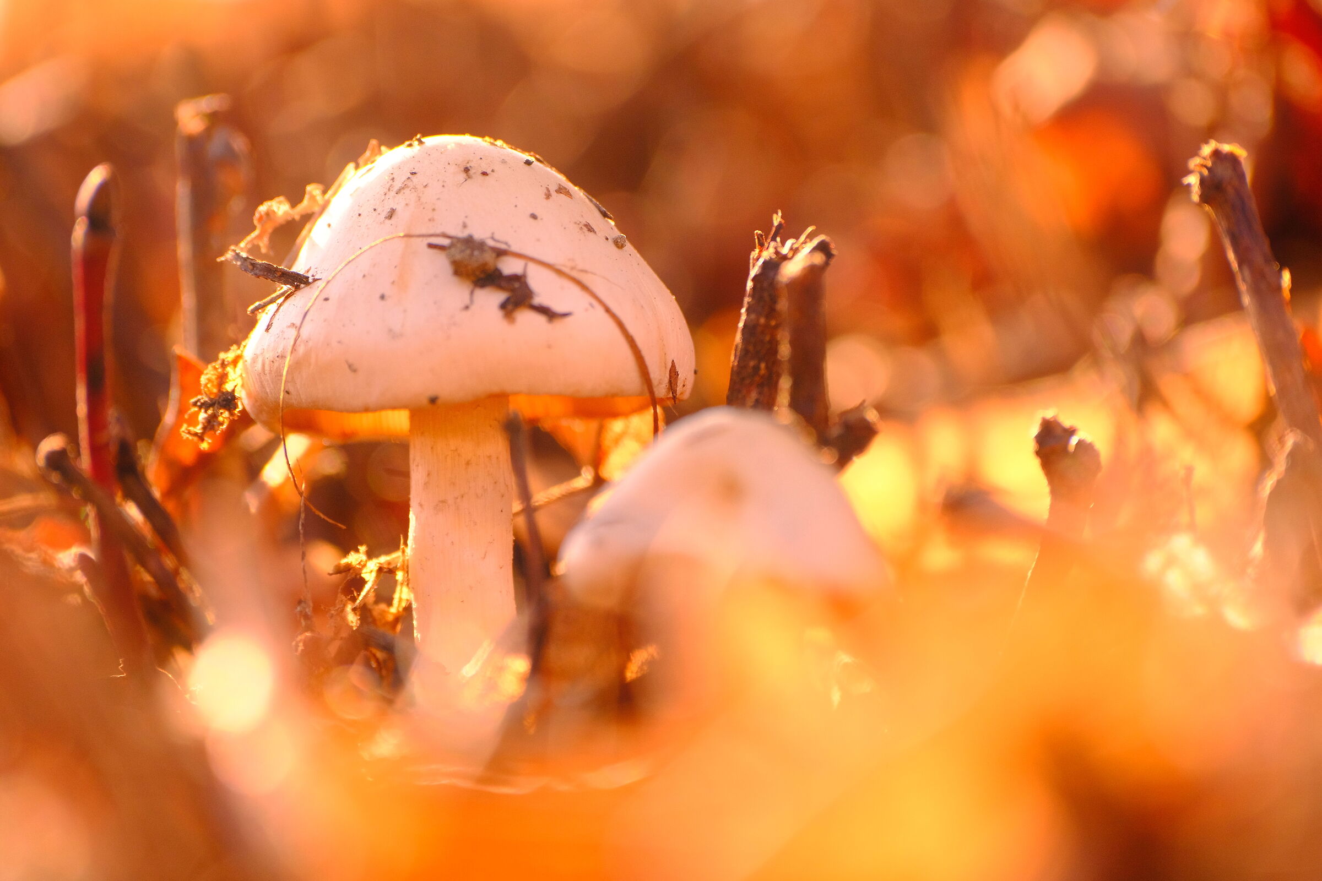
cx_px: 661
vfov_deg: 3.1
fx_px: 16524
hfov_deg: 4.6
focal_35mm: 450
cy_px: 440
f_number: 5.6
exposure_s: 1/640
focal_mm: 300
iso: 1000
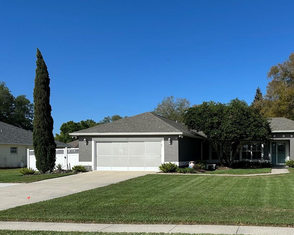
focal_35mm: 37
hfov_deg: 47.0
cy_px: 155
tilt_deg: -1.0
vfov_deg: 39.7
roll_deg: +0.1
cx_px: 226
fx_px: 322
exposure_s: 1/6623
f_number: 1.78
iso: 80
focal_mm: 6.86
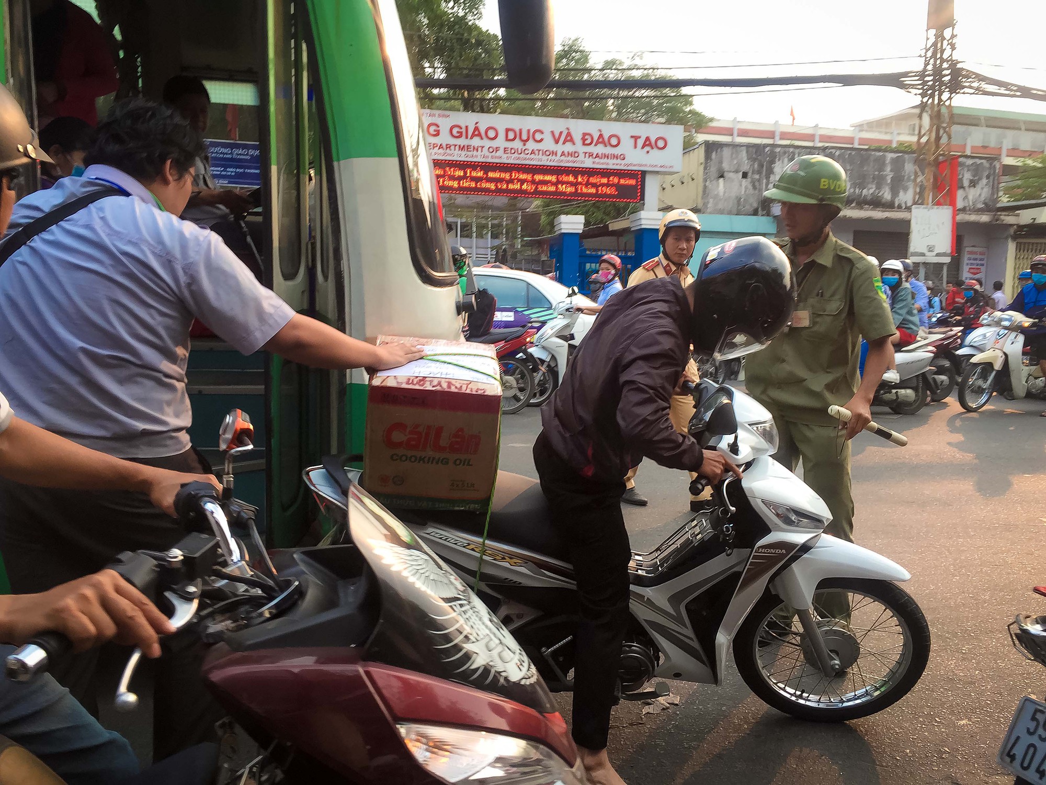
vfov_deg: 48.2
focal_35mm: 29
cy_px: 392
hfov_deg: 61.7
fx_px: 876
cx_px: 523
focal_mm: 4.15
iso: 32
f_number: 2.2
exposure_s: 1/197
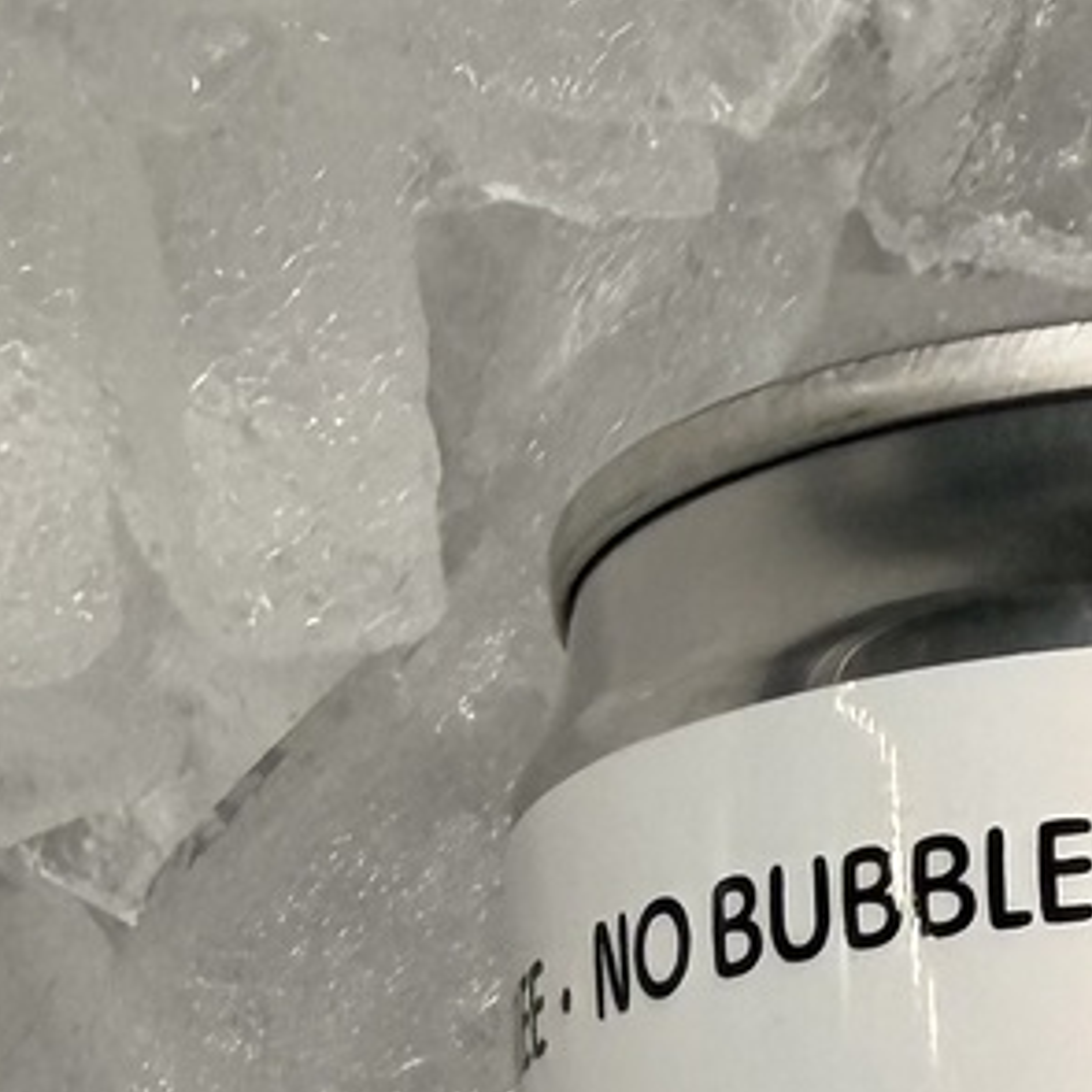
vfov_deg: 10.6
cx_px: 1388
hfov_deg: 11.8
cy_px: 2510
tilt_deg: -84.4
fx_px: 5139
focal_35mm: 144
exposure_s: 1/120
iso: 100
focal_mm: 2.22
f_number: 2.2
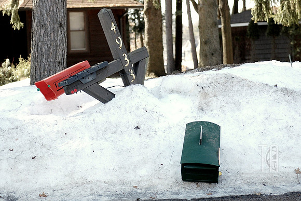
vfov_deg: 13.4
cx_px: 150
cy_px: 100
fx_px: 853
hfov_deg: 20.0
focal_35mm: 102
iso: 400
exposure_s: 1/500
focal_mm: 68
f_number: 5.6
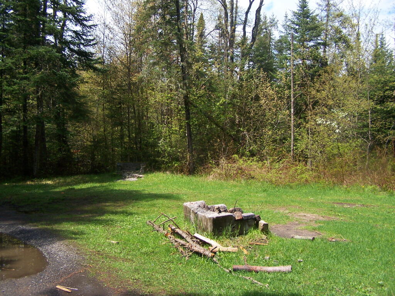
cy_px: 148
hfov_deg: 49.0
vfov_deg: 37.7
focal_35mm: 38
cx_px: 198
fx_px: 434
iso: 80
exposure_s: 1/800
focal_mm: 6.3
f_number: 2.8
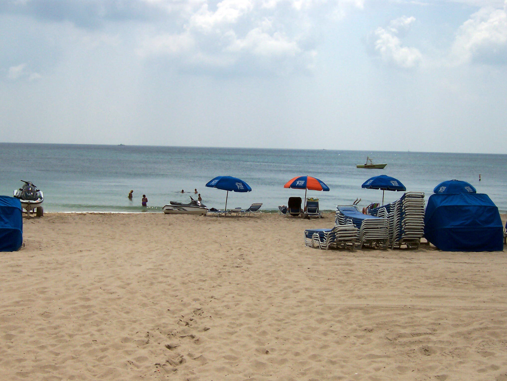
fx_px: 981
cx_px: 254
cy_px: 190
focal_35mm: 67
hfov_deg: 29.0
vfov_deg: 21.9
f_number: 6.7
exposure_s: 1/1500
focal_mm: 10.4
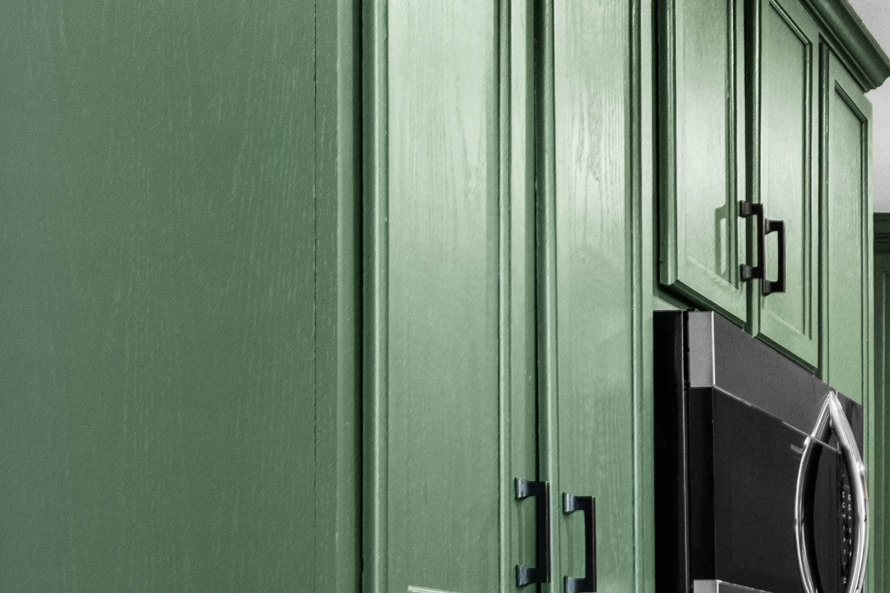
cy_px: 736
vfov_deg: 16.1
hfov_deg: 21.0
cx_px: 1356
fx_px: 2002
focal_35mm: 81
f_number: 8
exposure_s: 1/8
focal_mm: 17.4
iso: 1000
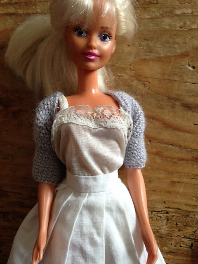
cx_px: 99
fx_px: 252
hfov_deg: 42.9
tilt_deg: -86.4
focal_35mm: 33
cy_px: 132
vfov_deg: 55.4
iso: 200
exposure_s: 1/20
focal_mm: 4.12
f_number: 2.4
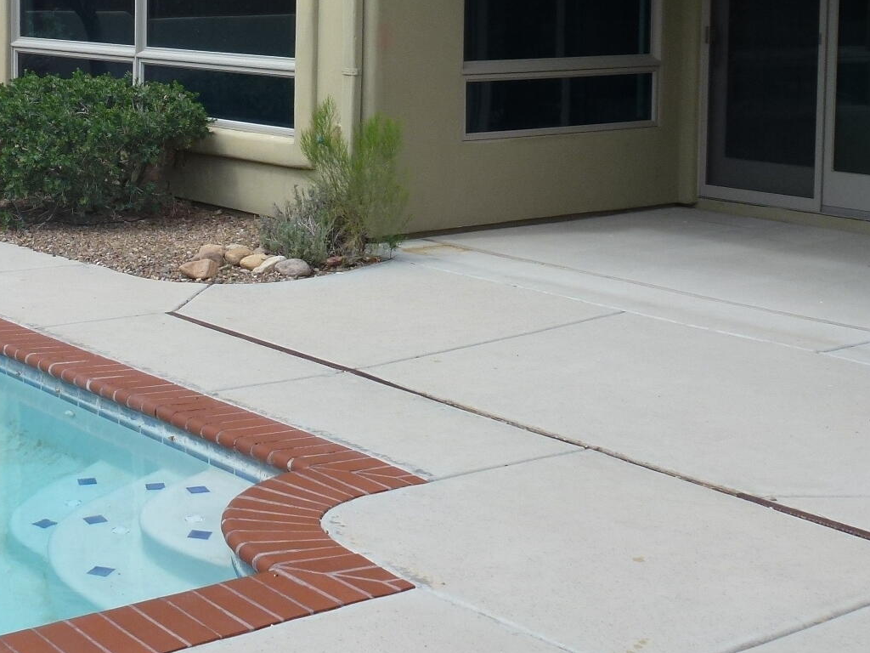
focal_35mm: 60
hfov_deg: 30.7
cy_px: 92
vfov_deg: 23.9
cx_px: 83
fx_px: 1508
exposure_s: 1/1300
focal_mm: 5.4
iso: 100
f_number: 3.5
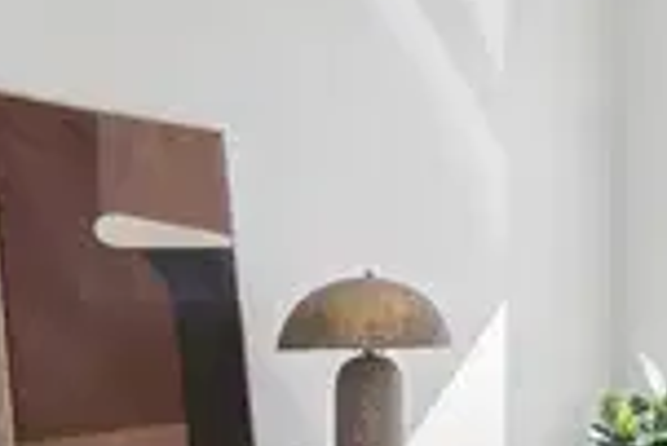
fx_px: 1157
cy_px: 300
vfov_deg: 21.7
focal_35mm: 62
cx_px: 760
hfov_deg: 28.7
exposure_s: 1/250
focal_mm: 15
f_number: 8
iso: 200
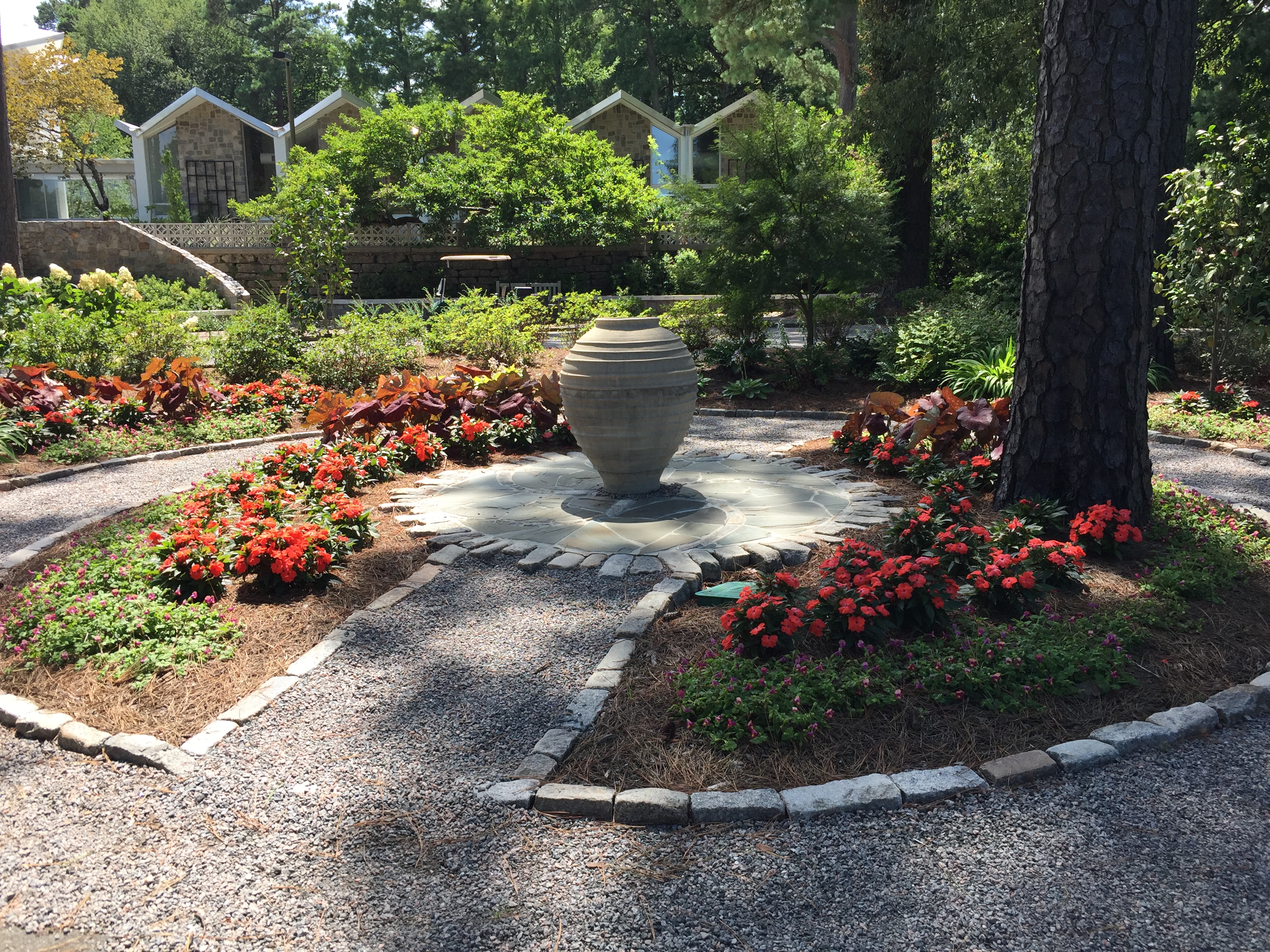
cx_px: 635
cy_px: 476
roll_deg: -0.8
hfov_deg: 61.7
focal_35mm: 29
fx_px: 1064
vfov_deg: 48.2
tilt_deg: -11.9
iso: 32
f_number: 2.2
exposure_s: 1/732
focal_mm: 4.15
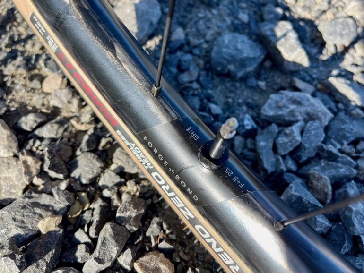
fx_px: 284
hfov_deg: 65.3
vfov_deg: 51.4
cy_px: 133
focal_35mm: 27
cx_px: 182
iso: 32
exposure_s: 1/1188
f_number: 1.6
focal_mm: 5.1
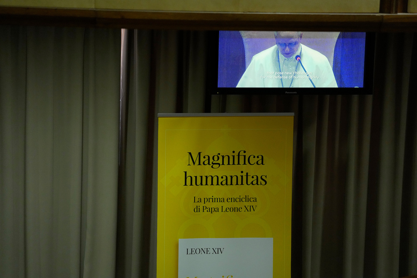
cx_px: 208
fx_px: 2316
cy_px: 139
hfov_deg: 10.3
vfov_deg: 6.9
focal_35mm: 200
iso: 5000
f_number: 2.8
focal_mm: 200
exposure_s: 1/320
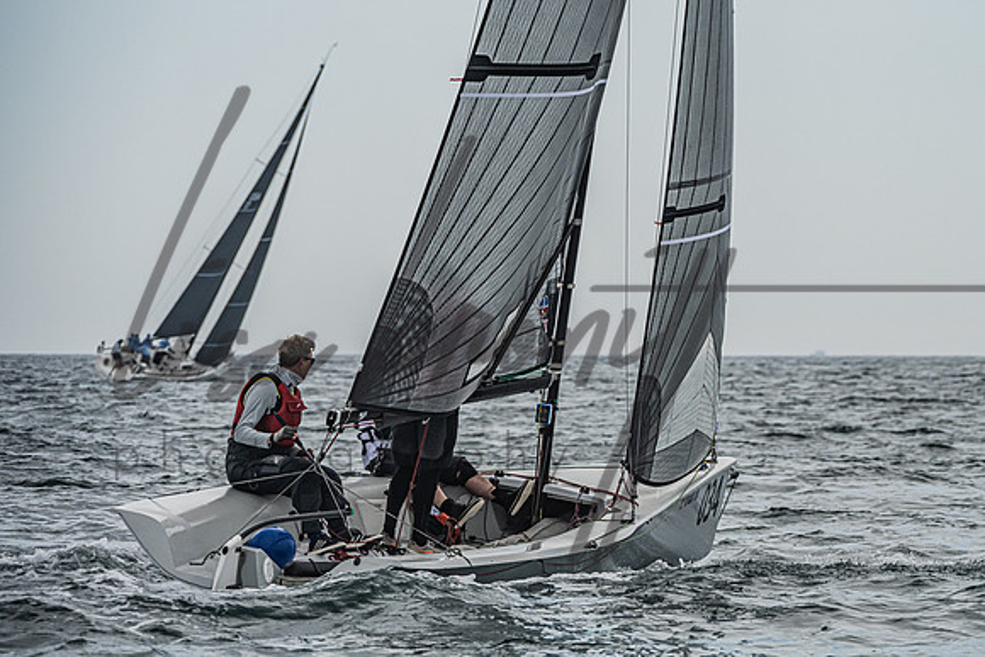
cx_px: 586
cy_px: 263
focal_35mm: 271
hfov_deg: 7.6
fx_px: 7421
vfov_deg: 5.1
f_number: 8
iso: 400
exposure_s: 1/3200
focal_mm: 210
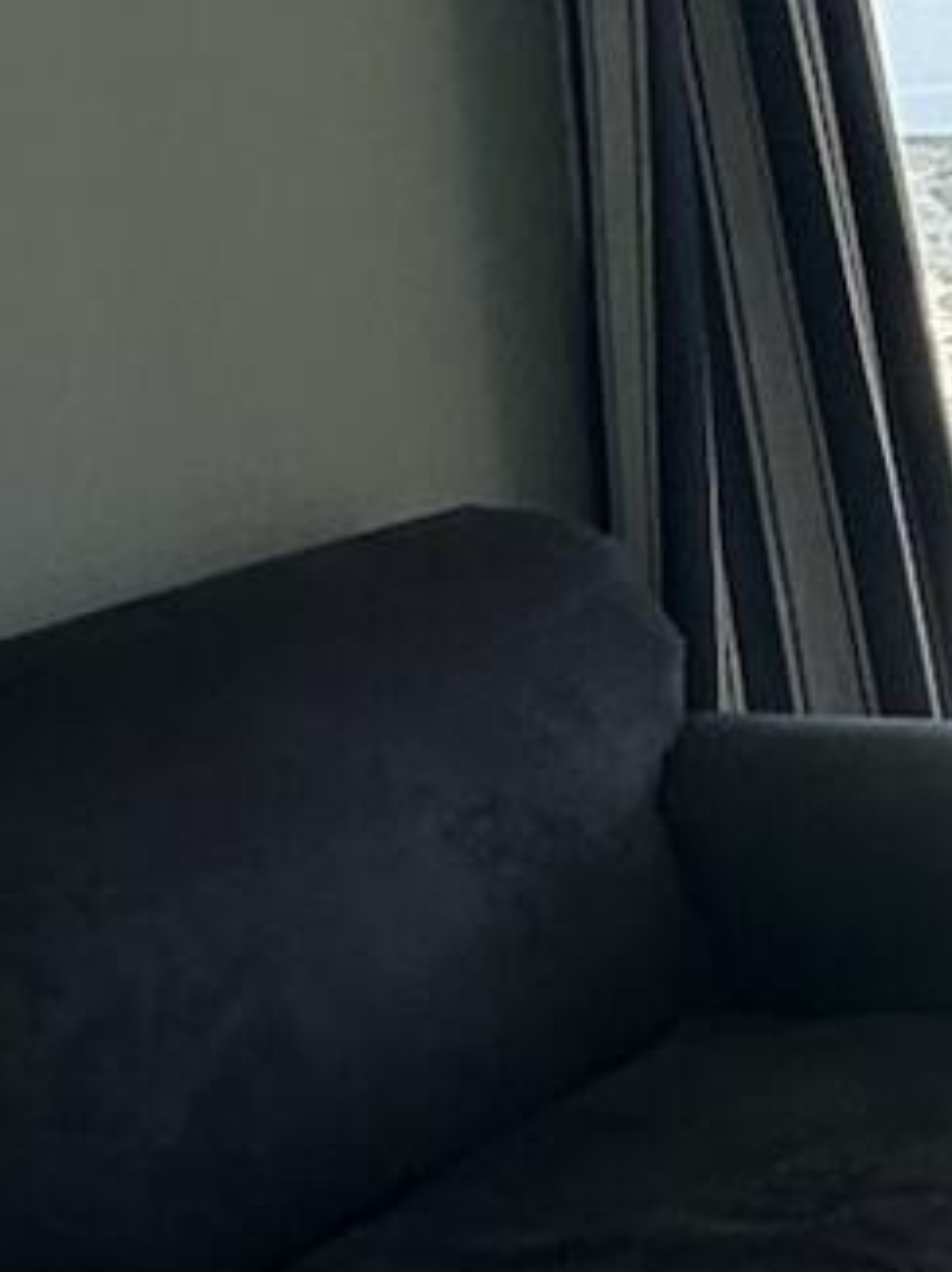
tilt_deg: -11.9
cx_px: 2481
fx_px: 3158
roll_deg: +2.0
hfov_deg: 12.3
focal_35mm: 86
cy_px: 332
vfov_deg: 22.6
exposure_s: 1/99
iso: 64
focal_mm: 2.22
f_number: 2.2
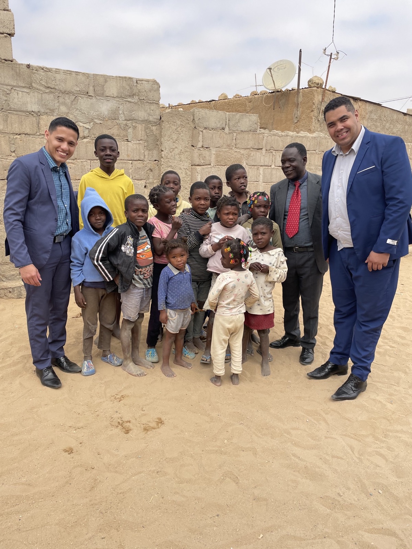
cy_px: 274
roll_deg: -1.3
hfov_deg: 53.1
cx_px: 206
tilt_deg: -15.0
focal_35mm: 26
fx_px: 413
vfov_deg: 67.3
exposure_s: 1/2304
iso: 32
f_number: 1.6
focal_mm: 4.2
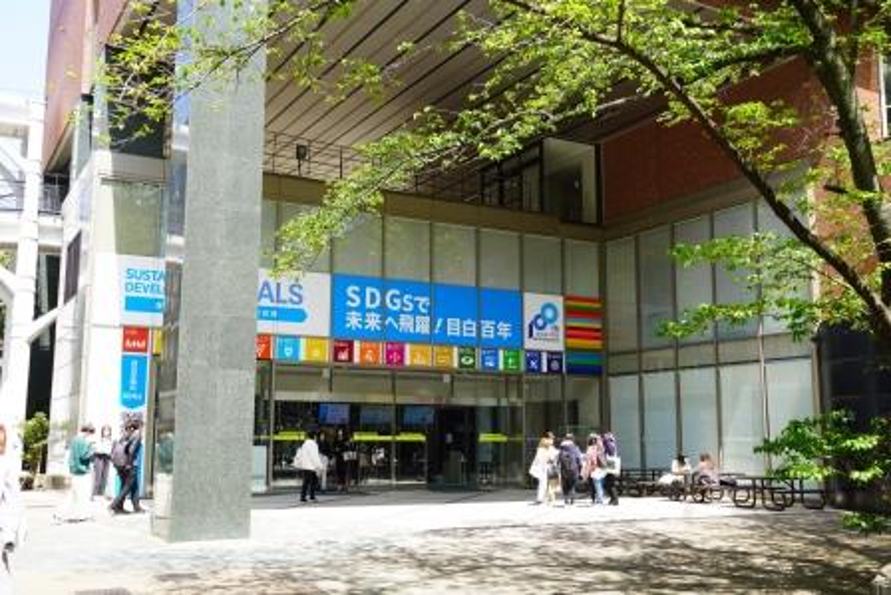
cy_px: 298
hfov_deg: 51.3
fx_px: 928
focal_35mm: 38
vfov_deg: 35.5
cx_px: 446
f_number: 6.3
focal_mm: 25
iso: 100
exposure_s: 1/100
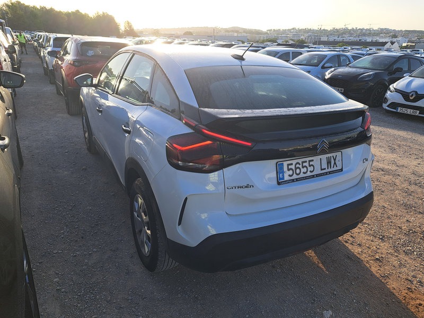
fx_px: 294
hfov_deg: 71.6
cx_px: 212
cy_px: 159
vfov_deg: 56.8
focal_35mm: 24
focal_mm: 5.23
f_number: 1.8
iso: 50
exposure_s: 1/637
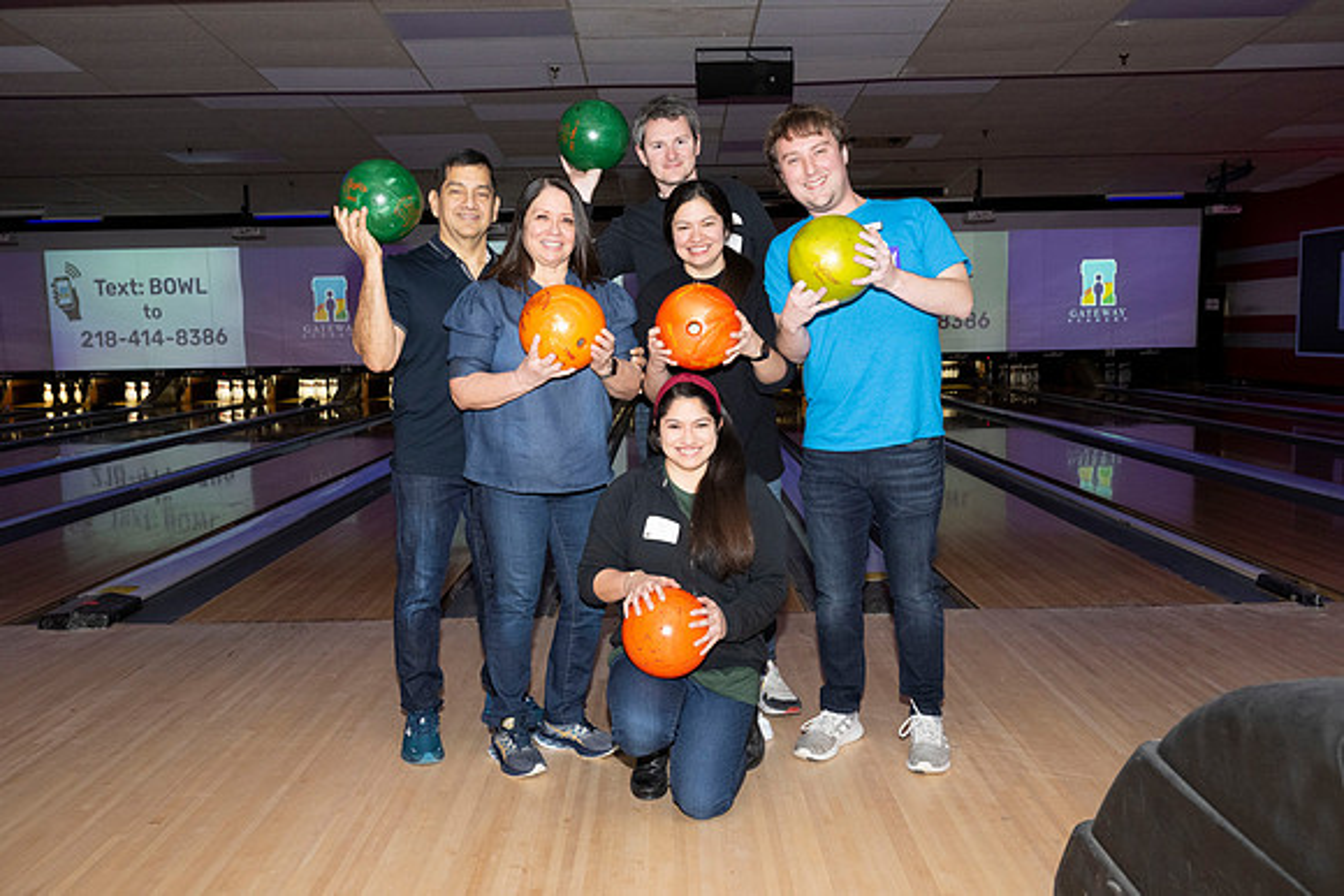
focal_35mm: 32
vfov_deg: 41.1
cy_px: 448
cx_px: 672
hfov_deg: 58.7
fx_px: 1195
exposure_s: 1/100
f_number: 5.6
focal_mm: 32
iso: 2000
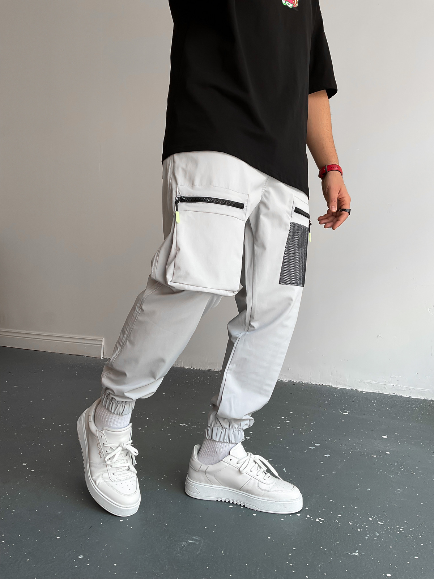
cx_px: 217
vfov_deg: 61.7
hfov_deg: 48.2
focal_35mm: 29
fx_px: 485
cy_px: 290
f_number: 1.8
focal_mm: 3
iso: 20
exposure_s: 1/120
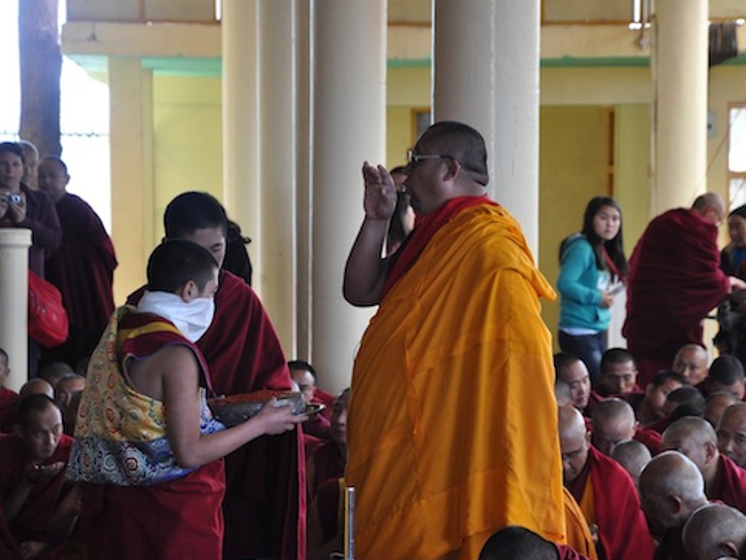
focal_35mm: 173
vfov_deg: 8.6
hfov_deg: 11.5
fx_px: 3720
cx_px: 384
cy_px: 281
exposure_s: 1/100
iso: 1250
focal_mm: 105
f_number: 5.6
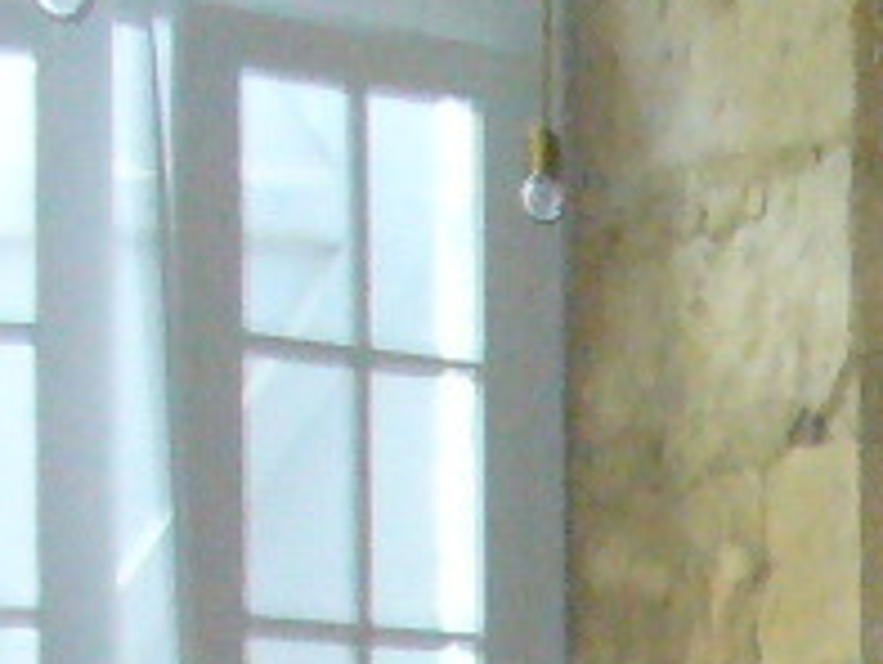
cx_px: 2178
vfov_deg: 5.9
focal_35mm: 240
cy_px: 1696
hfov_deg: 7.6
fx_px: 6126
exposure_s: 1/8
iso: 400
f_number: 2.8
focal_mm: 6.1
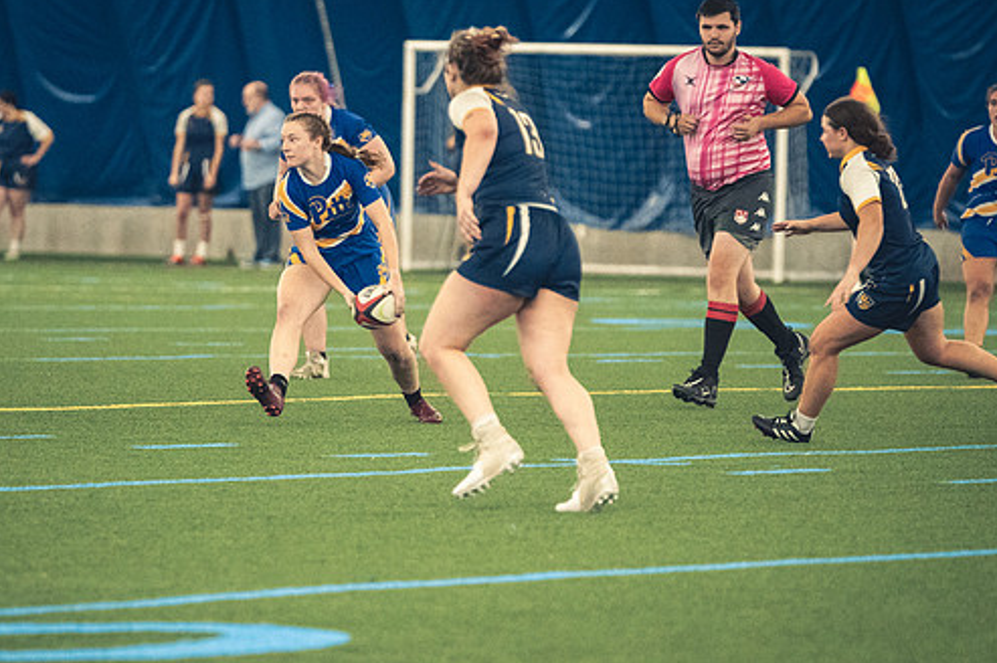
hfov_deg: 5.8
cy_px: 348
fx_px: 9769
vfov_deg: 3.9
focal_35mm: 353
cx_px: 423
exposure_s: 1/500
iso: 12800
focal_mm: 200
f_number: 2.8
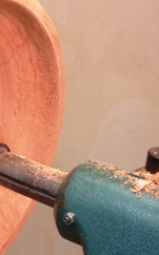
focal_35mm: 108
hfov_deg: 11.6
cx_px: -72
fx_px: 750
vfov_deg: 19.2
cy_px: 165
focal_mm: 9.1
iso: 160
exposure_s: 1/40
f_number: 3.9
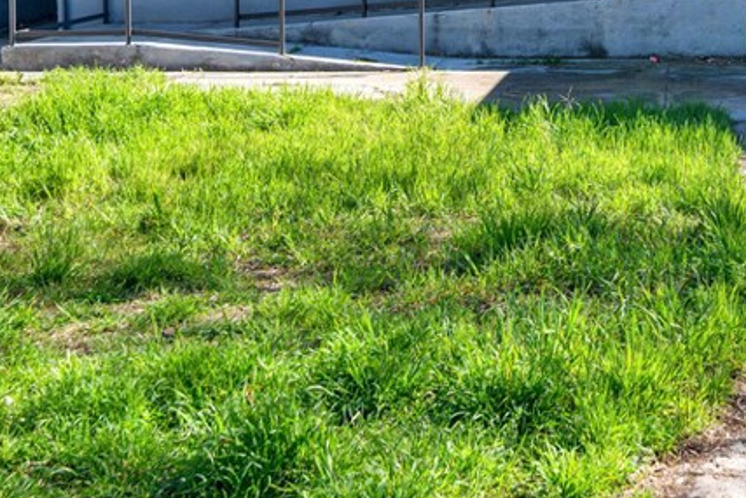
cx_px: 697
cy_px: -92
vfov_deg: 15.7
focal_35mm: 84
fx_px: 1741
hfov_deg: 23.4
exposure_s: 1/125
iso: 200
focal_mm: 35
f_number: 8
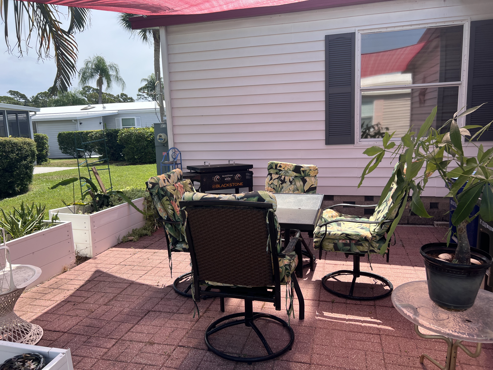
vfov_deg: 53.1
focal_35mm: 26
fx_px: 370
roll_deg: +2.0
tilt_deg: -9.0
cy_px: 185
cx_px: 246
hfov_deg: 67.3
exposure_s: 1/2841
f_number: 1.5
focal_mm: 5.7
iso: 50
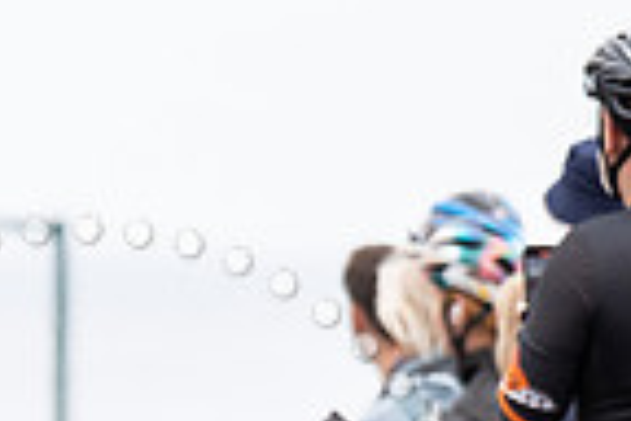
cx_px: 932
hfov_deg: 2.8
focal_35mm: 743
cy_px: 45
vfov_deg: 1.9
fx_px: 13022
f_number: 3.5
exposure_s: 1/1000
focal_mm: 129
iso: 320
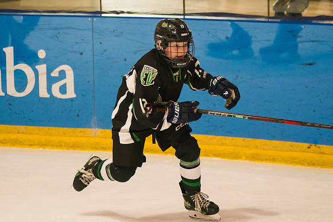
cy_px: 111
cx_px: 166
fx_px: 2174
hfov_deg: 8.8
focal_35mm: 235
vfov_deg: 5.9
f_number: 3.2
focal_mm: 157
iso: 3200
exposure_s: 1/1000
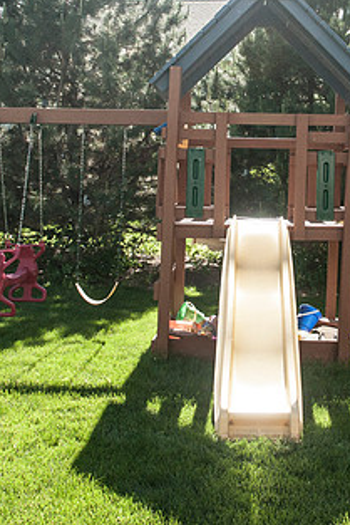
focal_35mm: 50
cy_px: 207
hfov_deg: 26.6
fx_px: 728
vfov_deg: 39.4
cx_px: 266
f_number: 5
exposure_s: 1/2000
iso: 400
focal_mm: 18
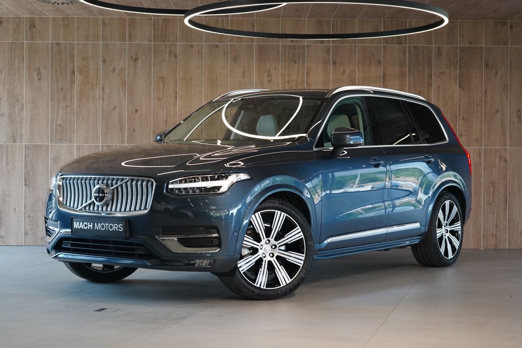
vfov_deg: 20.6
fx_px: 957
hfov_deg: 30.5
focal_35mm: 66
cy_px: 174
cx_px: 261
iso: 3200
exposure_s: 1/160
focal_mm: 66
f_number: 5.6
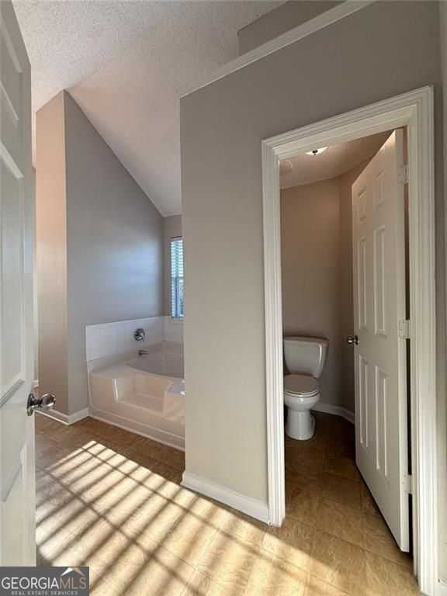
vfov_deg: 102.1
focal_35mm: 14
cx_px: 224
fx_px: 241
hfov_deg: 85.7
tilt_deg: +0.5
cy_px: 298
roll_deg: +0.5
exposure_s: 1/120
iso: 64
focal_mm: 2.22
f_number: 2.2
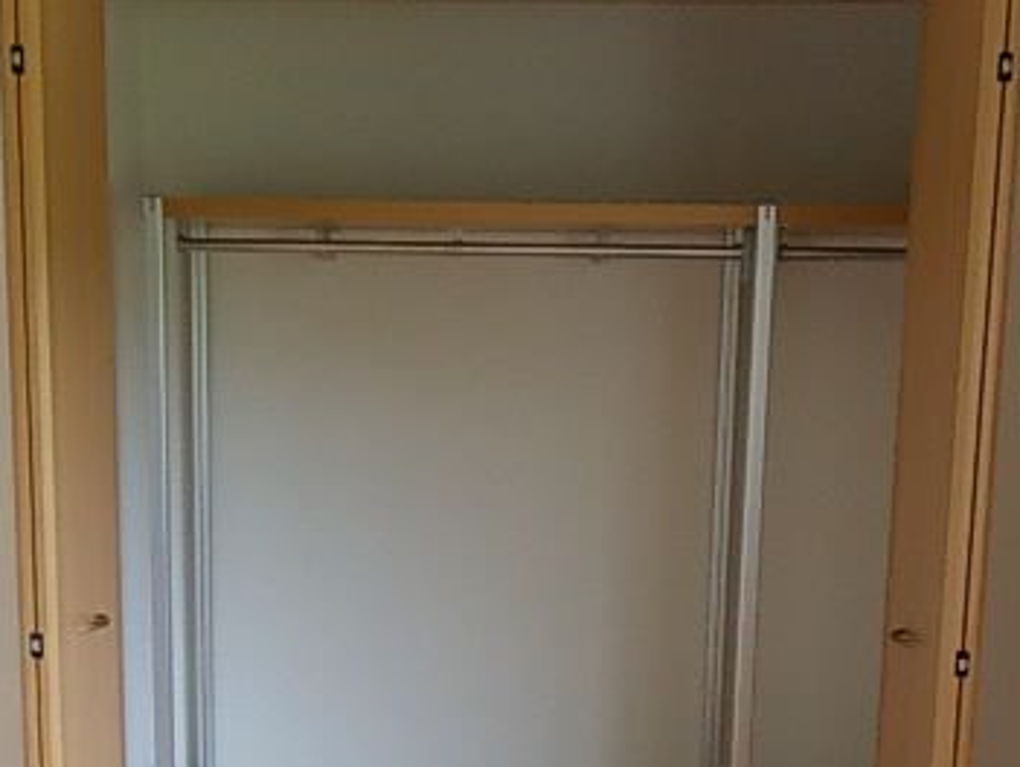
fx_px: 1504
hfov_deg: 37.4
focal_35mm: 51
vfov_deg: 28.1
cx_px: 439
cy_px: 601
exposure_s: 1/80
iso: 200
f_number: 2.7
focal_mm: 4
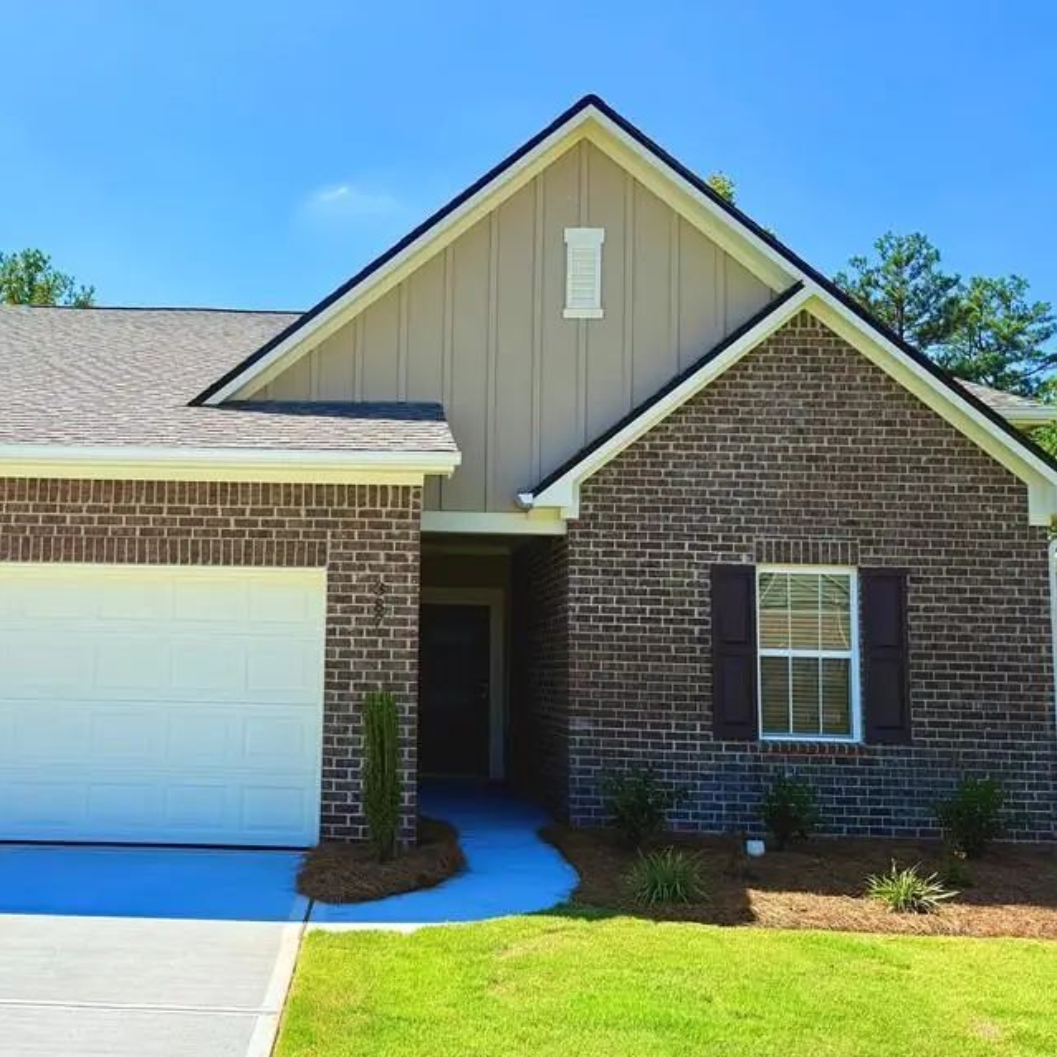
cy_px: 526
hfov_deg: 47.3
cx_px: 316
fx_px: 1175
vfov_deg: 48.5
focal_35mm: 34
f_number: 1.78
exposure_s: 1/2907
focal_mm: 6.76
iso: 100
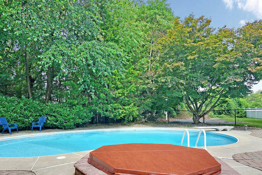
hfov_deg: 73.0
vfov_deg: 52.6
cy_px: 110
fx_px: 175
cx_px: 106
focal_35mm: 24
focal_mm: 16
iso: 200
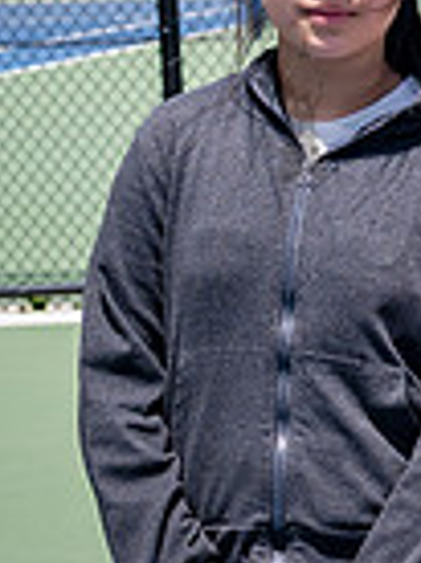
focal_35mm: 194
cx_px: 1020
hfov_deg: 7.2
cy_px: 204
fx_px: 3156
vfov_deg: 10.2
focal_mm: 38
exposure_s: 1/1000
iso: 400
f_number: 4.5
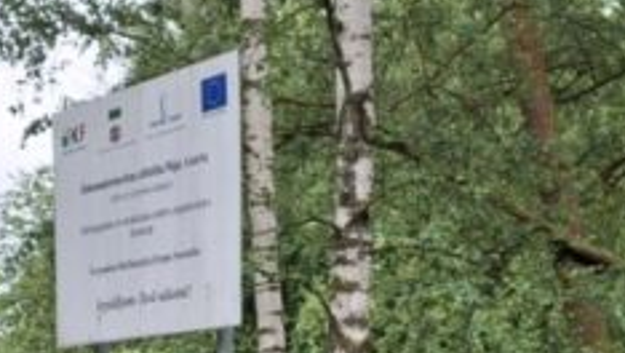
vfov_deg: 10.1
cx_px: 174
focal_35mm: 119
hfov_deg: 17.9
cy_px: 409
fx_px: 1973
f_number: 1.8
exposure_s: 1/216
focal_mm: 4.69
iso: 32
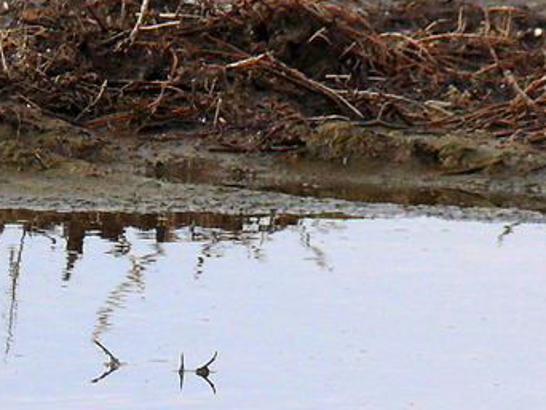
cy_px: 581
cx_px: 592
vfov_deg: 1.2
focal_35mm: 1257
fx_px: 19841
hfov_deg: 1.6
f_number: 5.6
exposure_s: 1/640
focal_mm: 88.8
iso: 100
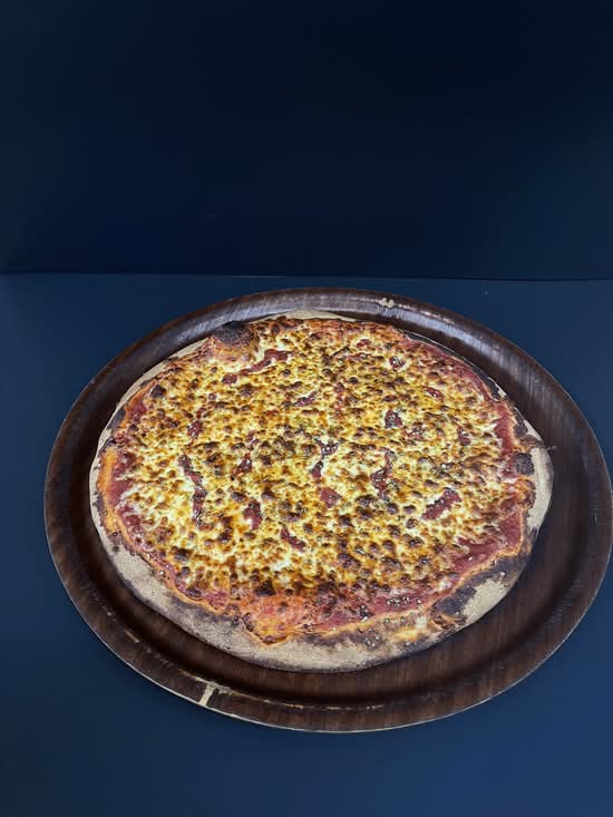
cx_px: 306
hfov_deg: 54.9
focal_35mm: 25
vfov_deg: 69.4
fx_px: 590
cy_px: 408
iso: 100
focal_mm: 5.1
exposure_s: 1/50
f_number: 1.6
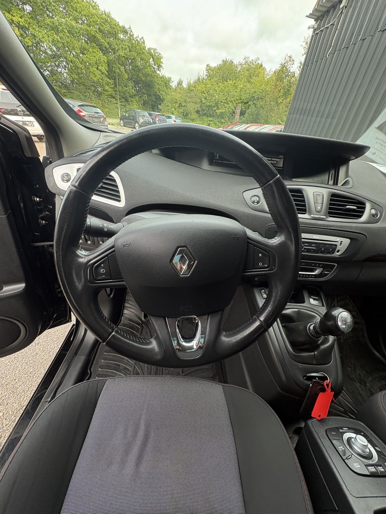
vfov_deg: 102.1
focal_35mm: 14
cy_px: 257
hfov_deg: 85.7
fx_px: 208
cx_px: 193
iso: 80
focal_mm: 2.22
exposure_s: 1/99
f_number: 2.2
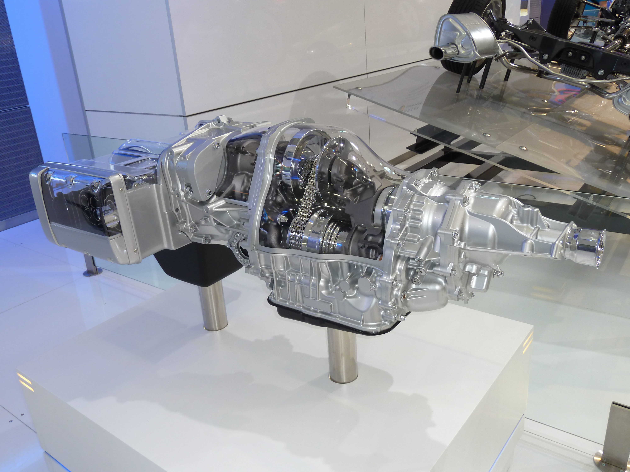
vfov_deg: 46.8
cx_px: 315
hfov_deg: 60.0
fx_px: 546
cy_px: 236
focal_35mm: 30
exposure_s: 1/30
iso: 125
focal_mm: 5
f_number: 3.4
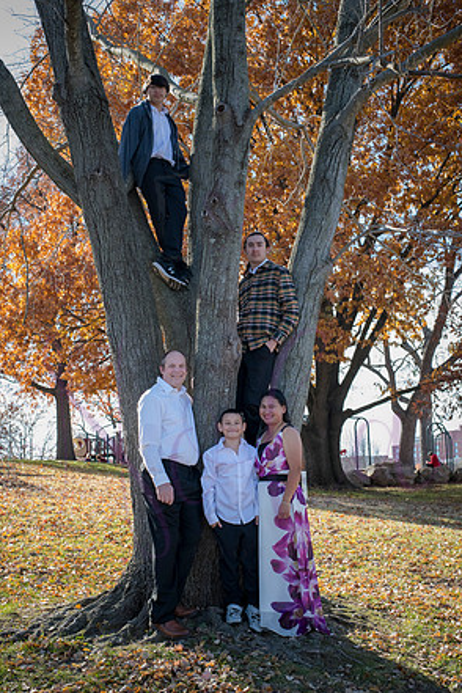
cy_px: 352
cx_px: 234
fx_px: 982
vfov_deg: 38.9
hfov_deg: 26.5
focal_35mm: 51
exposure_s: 1/200
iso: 400
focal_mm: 50
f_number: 7.1
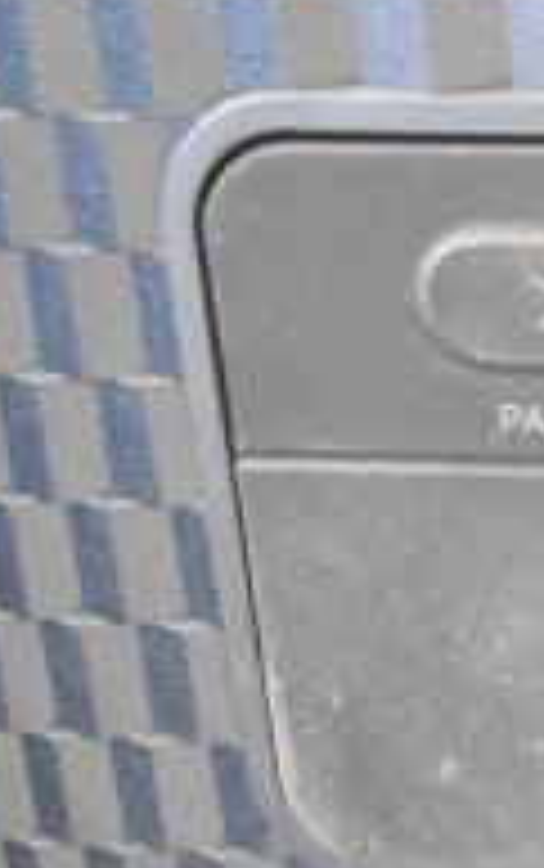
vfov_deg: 15.5
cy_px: 353
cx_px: 1308
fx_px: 3195
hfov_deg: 8.8
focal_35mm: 135
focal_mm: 28
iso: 6400
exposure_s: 1/50
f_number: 4.2
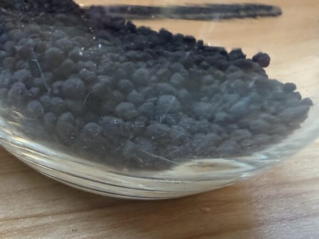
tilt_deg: -20.8
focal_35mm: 46
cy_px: 64
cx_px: 43
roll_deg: -1.2
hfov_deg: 38.9
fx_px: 424
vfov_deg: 31.0
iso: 250
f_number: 2.2
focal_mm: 2.22
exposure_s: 1/60
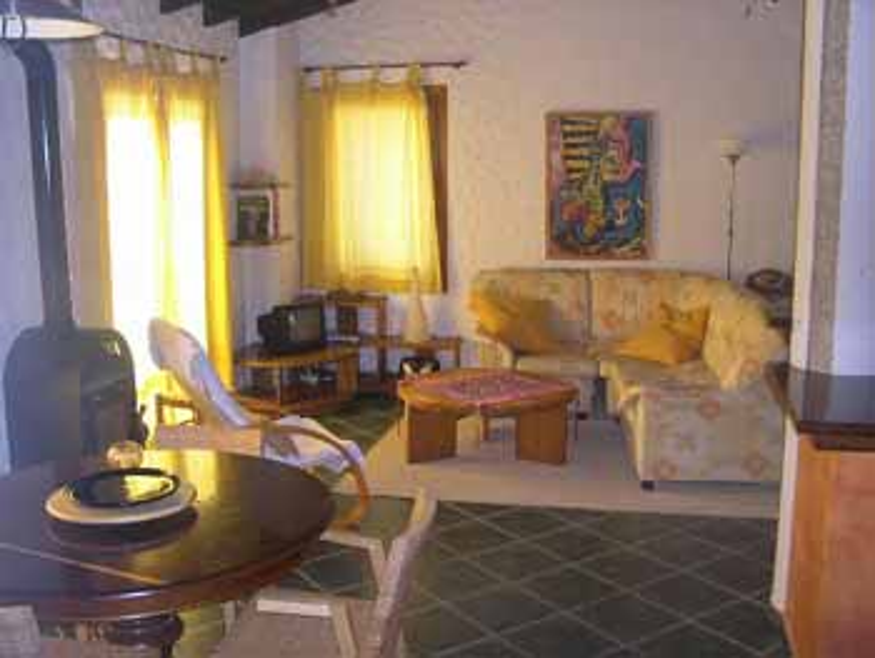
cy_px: 329
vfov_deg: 37.8
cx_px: 438
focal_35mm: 38
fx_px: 961
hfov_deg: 48.9
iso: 141
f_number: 2.8
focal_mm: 8
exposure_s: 1/94.7
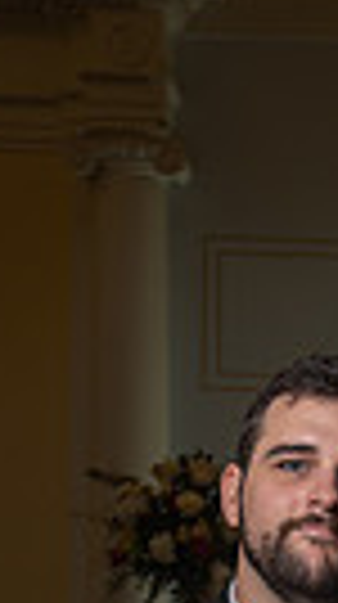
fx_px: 1967
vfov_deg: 15.9
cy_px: 918
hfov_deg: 9.6
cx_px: 498
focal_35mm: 123
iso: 200
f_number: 4
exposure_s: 1/125
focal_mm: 35
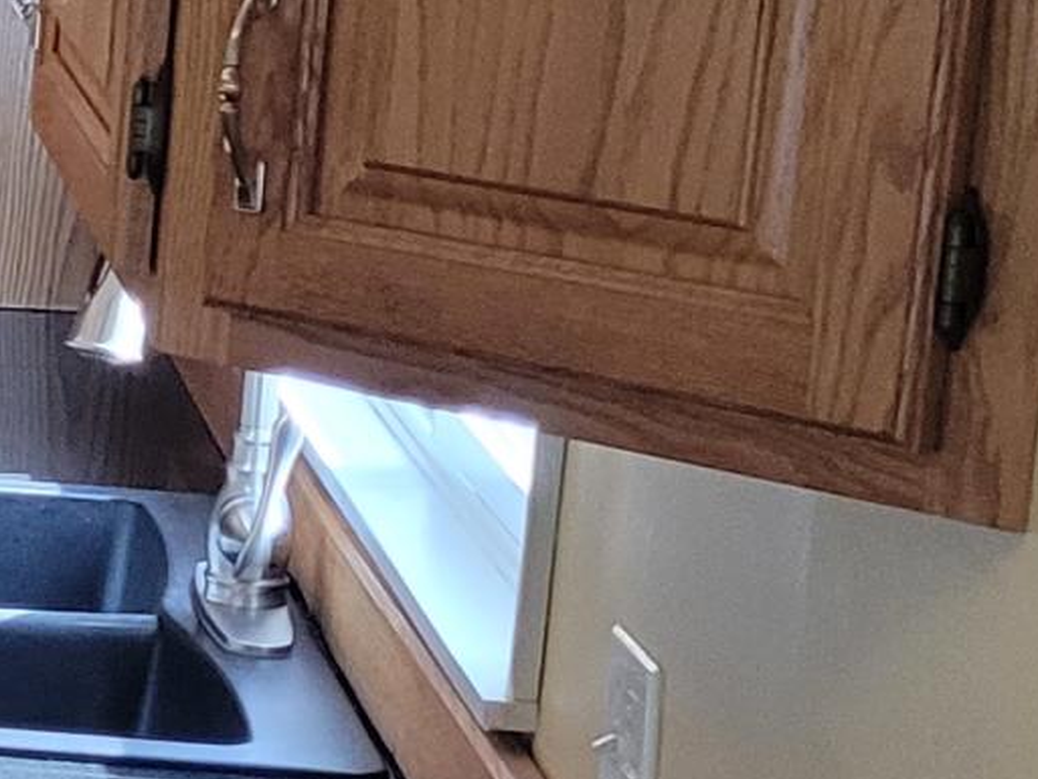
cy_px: 285
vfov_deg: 9.8
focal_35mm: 152
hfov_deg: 10.7
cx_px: -1631
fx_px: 4559
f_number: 1.8
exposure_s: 1/119
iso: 320
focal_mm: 5.4
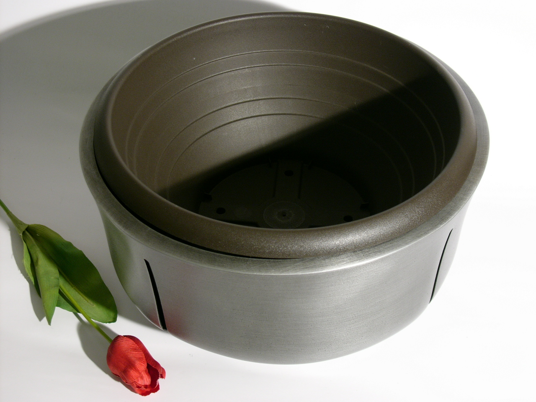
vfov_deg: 22.9
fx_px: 991
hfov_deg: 30.3
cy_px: 201
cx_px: 268
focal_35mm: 64
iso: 100
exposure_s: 1/80
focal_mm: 16
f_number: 2.8
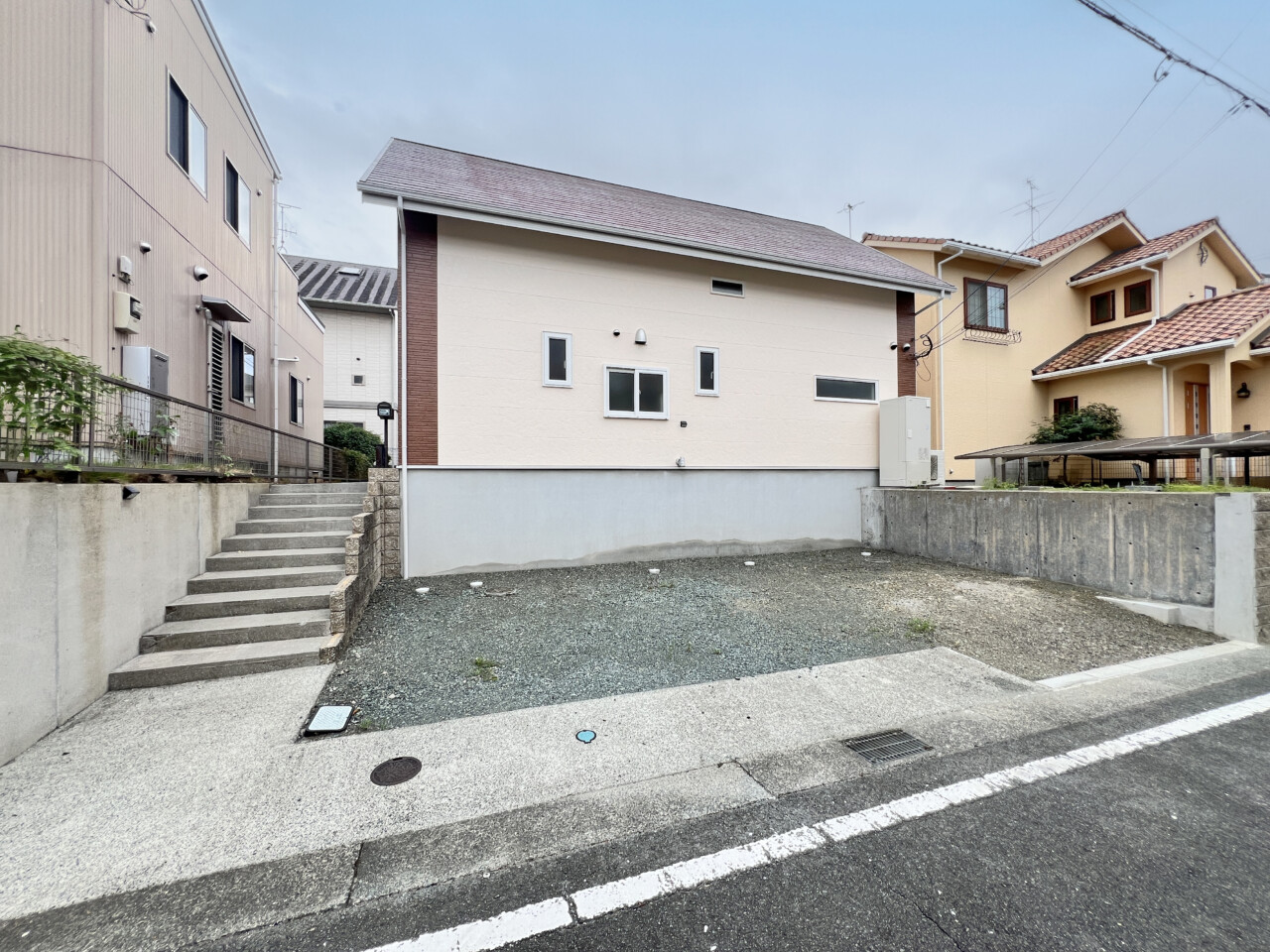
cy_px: 476
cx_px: 635
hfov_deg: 106.2
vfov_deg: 89.9
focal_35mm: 13
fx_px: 477
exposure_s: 1/215
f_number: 1.8
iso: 32
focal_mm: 1.57
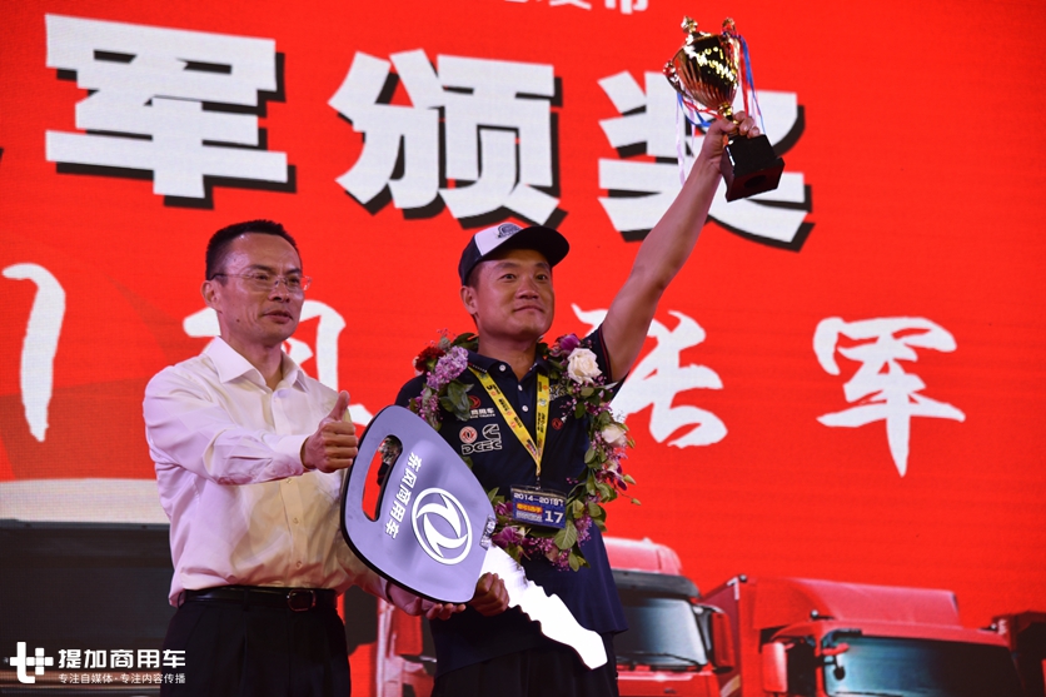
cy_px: 348
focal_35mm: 110
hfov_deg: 18.6
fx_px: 3195
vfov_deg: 12.4
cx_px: 523
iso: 400
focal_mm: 110
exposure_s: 1/125
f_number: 5.6
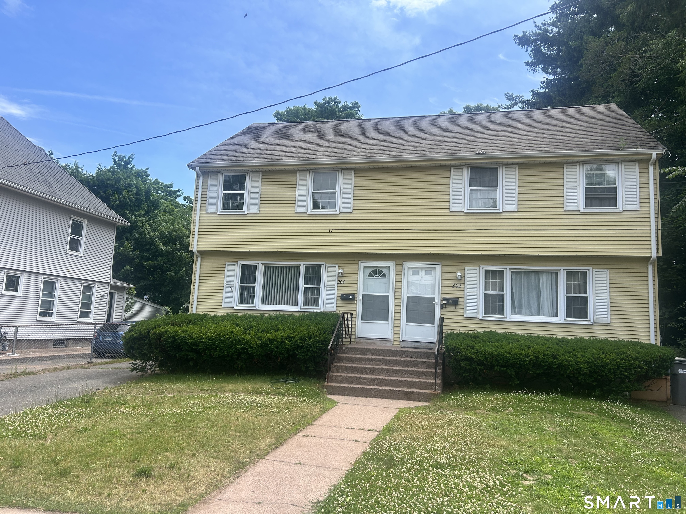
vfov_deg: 53.1
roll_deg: -3.4
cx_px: 343
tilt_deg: +5.5
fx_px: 515
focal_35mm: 26
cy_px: 257
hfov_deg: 67.3
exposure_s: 1/2513
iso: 50
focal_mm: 5.7
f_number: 1.5
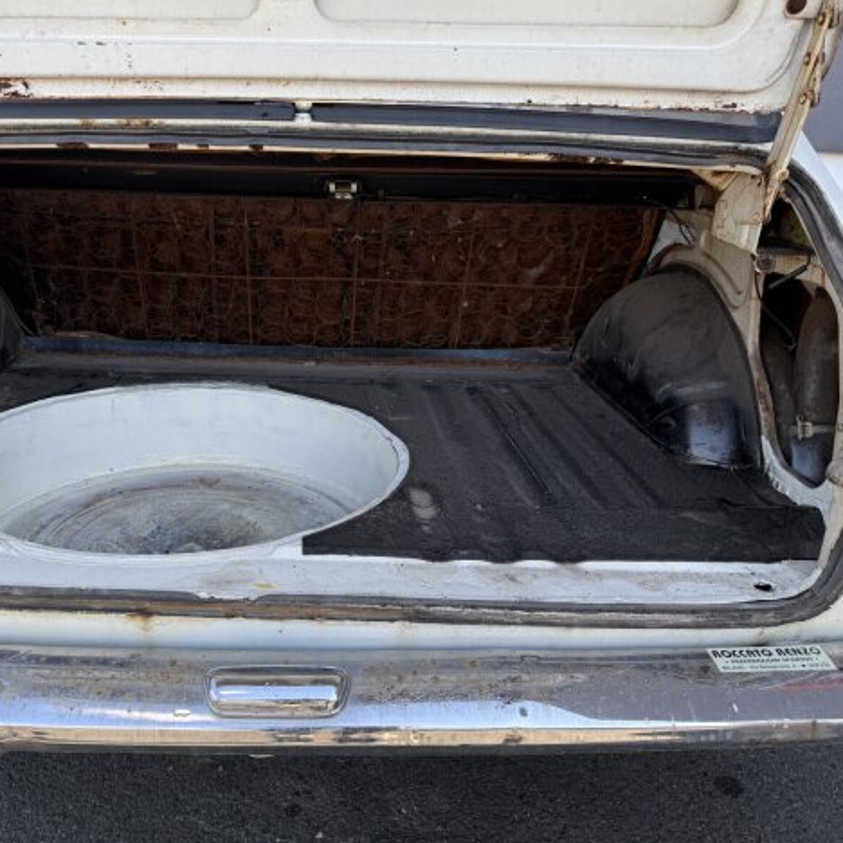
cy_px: 420
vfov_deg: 55.6
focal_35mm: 29
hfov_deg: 54.9
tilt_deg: -20.3
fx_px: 799
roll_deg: -3.4
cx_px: 306
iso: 80
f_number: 1.78
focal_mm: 6.76
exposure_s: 1/514
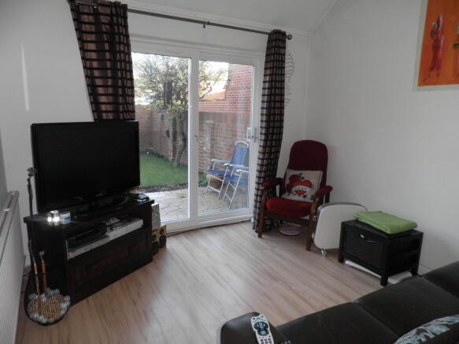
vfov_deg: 56.8
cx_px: 230
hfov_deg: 71.6
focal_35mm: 24
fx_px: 318
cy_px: 172
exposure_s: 1/30
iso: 160
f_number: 3.3
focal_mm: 4.3
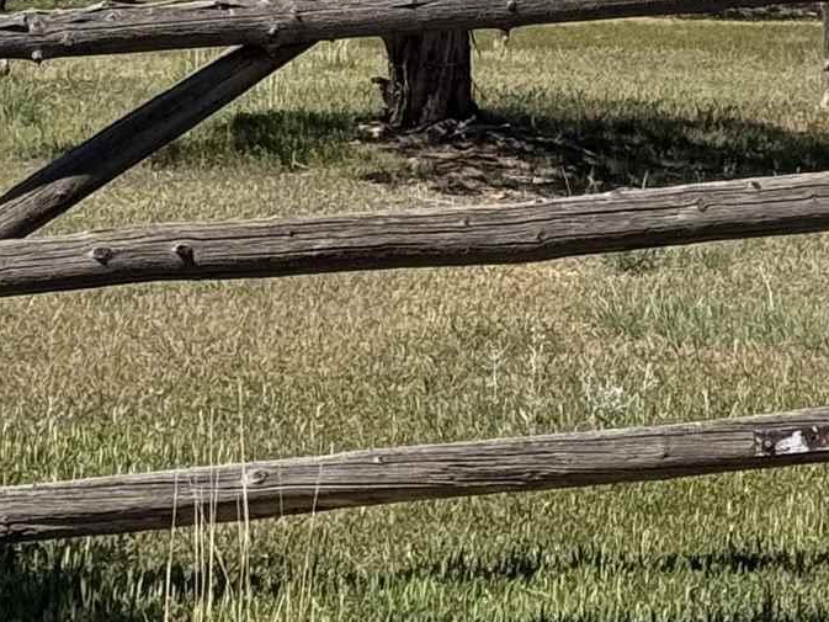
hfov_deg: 9.0
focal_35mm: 219
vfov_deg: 6.6
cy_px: -531
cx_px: 822
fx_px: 5246
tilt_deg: +1.0
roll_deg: +0.8
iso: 64
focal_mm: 6.76
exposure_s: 1/6024
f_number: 1.78
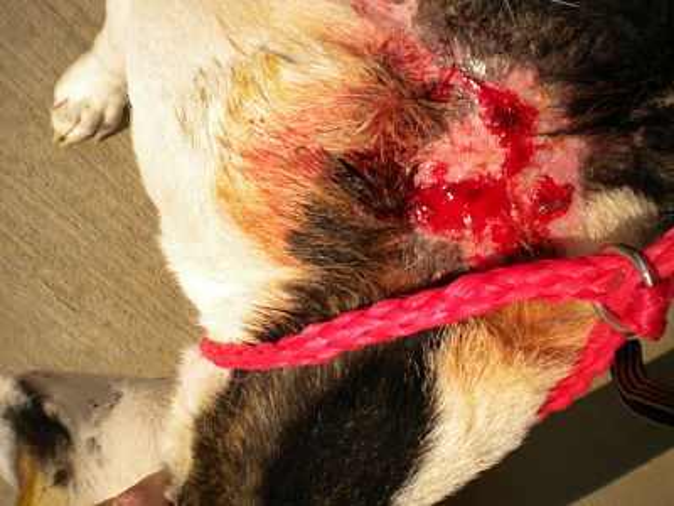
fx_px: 681
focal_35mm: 35
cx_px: 337
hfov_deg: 52.6
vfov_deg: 40.7
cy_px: 253
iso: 80
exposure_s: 1/597
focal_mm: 6.3
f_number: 4.6
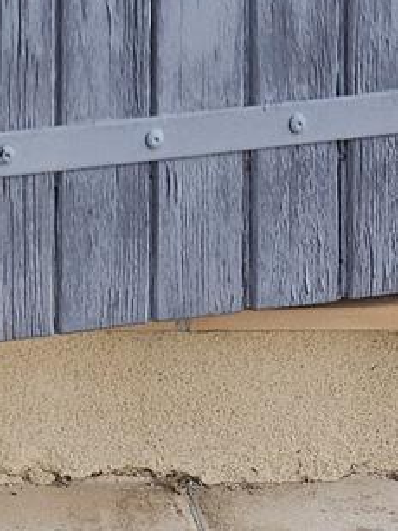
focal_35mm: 144
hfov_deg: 10.0
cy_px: -1043
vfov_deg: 10.2
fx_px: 2209
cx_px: -182
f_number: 1.8
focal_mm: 5.4
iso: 25
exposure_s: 1/319
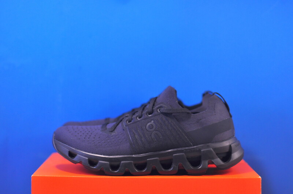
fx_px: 610
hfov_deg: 27.0
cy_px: 97
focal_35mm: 75
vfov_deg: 18.1
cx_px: 146
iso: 250
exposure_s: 1/320
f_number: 2.2
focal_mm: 50
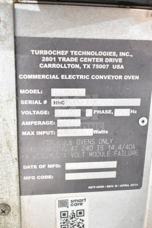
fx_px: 228
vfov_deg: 53.1
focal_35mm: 36
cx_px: 76
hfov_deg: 36.9
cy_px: 114
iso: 5600
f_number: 4
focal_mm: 24
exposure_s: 1/40
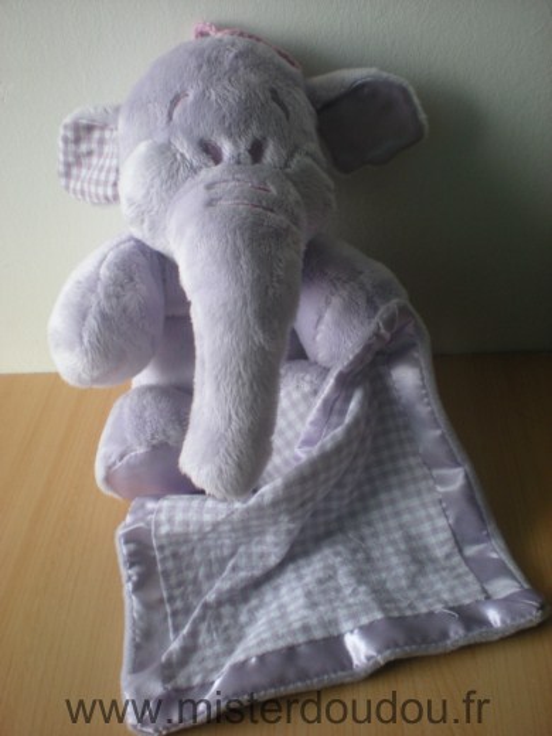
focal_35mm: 38
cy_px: 368
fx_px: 808
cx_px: 276
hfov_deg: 37.7
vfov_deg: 49.0
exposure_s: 1/49.2
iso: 135
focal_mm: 6.3
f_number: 3.1
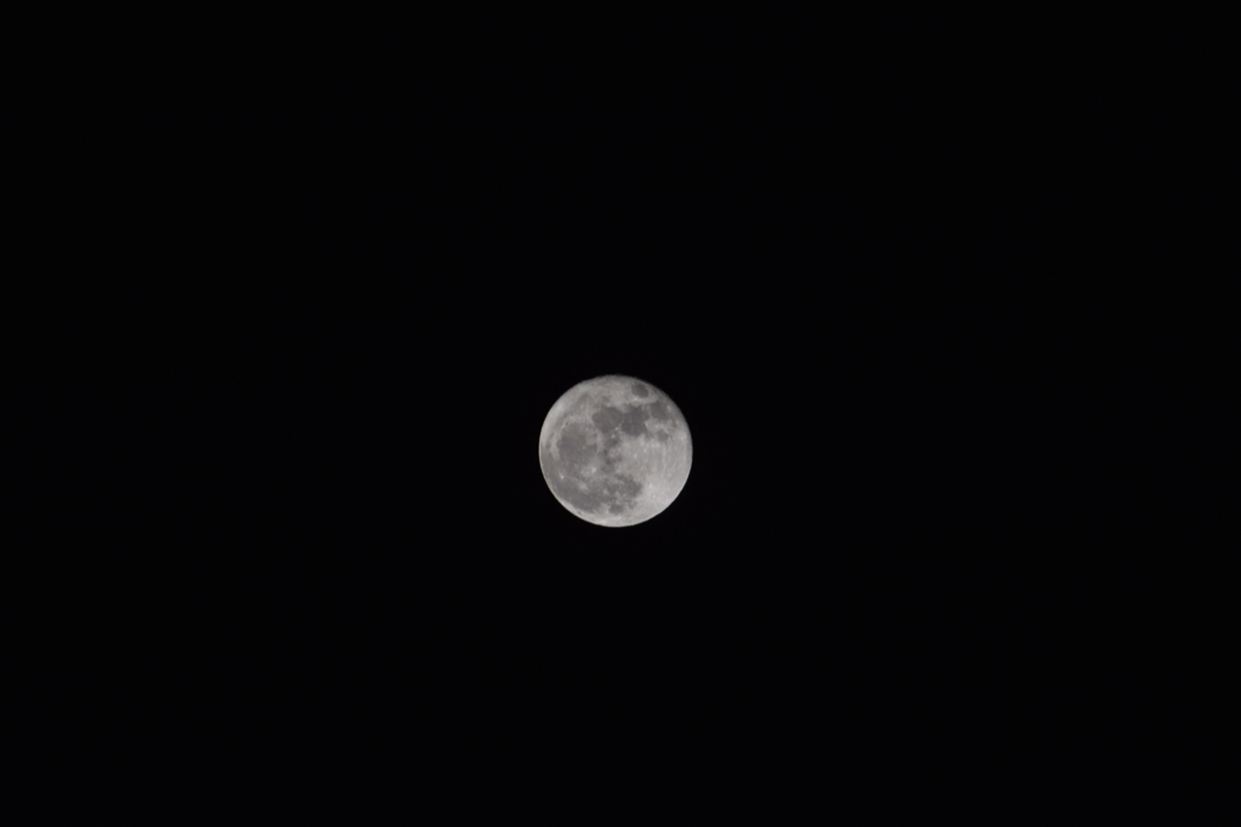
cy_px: 414
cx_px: 620
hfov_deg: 4.6
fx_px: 15514
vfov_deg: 3.1
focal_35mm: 450
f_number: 8
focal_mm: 300
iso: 125
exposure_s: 1/500
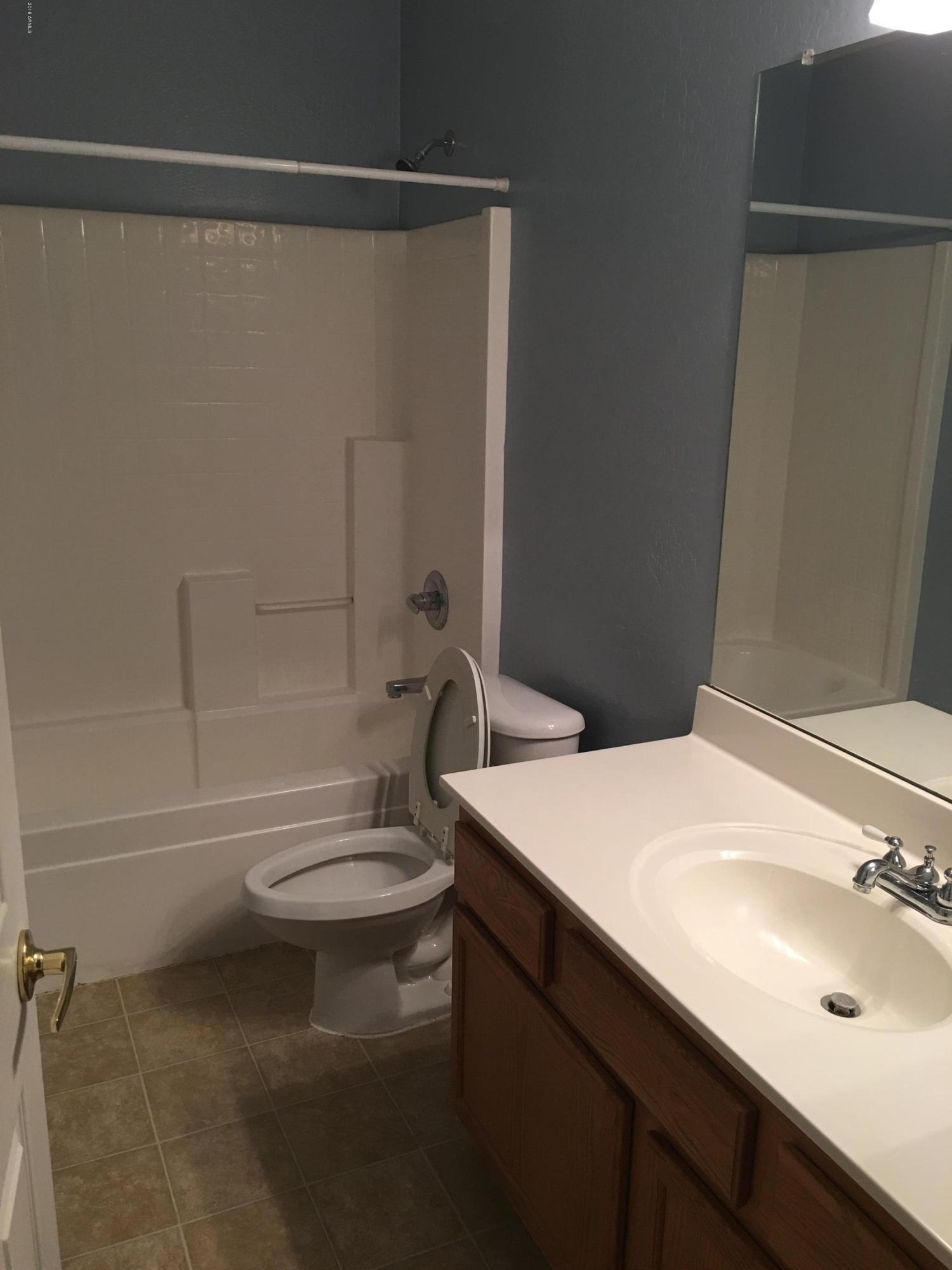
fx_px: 1063
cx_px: 476
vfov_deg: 61.7
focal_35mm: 29
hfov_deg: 48.2
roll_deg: -1.5
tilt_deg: -13.1
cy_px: 635
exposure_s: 1/15
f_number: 2.2
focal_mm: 4.15
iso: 32
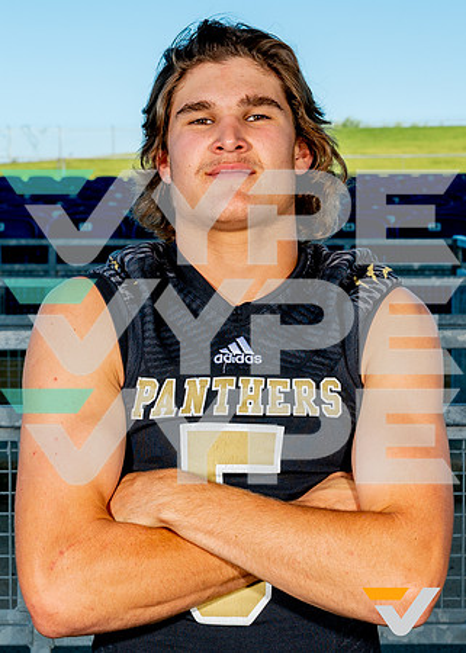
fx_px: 1553
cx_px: 236
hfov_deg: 17.1
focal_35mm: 84
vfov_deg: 23.7
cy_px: 366
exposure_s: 1/125
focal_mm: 48
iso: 100
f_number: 8
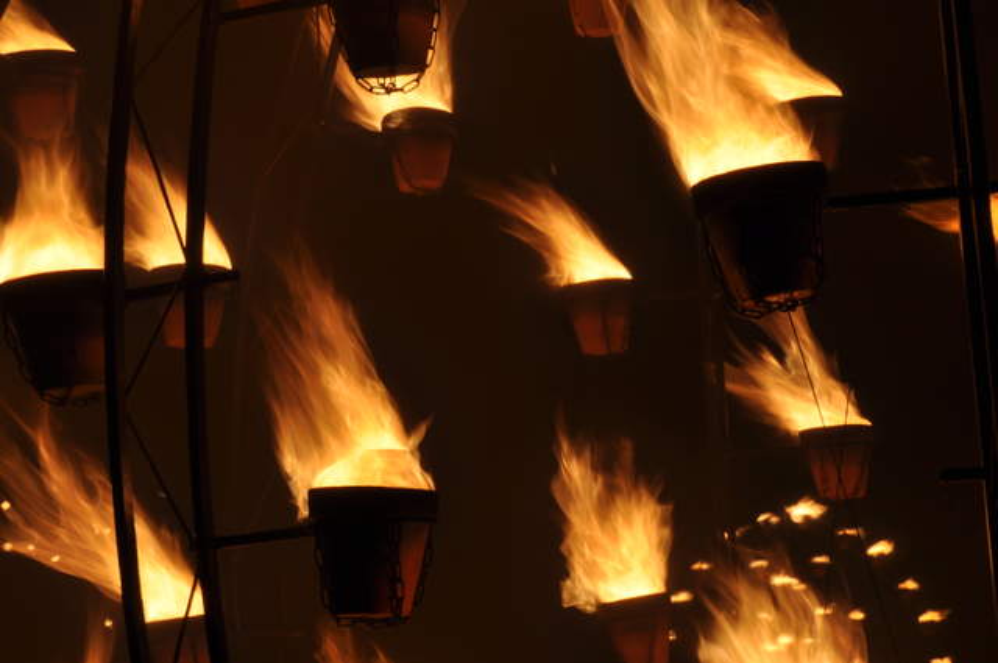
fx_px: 3322
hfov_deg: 17.1
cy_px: 332
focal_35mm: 120
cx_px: 499
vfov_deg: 11.4
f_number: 36
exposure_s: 1
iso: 200
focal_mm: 80
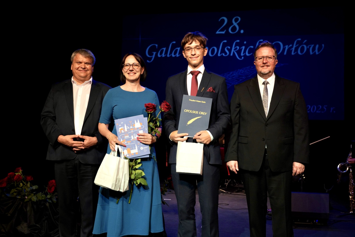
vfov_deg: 35.1
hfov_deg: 50.7
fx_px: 375
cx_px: 178
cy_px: 118
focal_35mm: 38
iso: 1000
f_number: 4
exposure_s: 1/250
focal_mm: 38
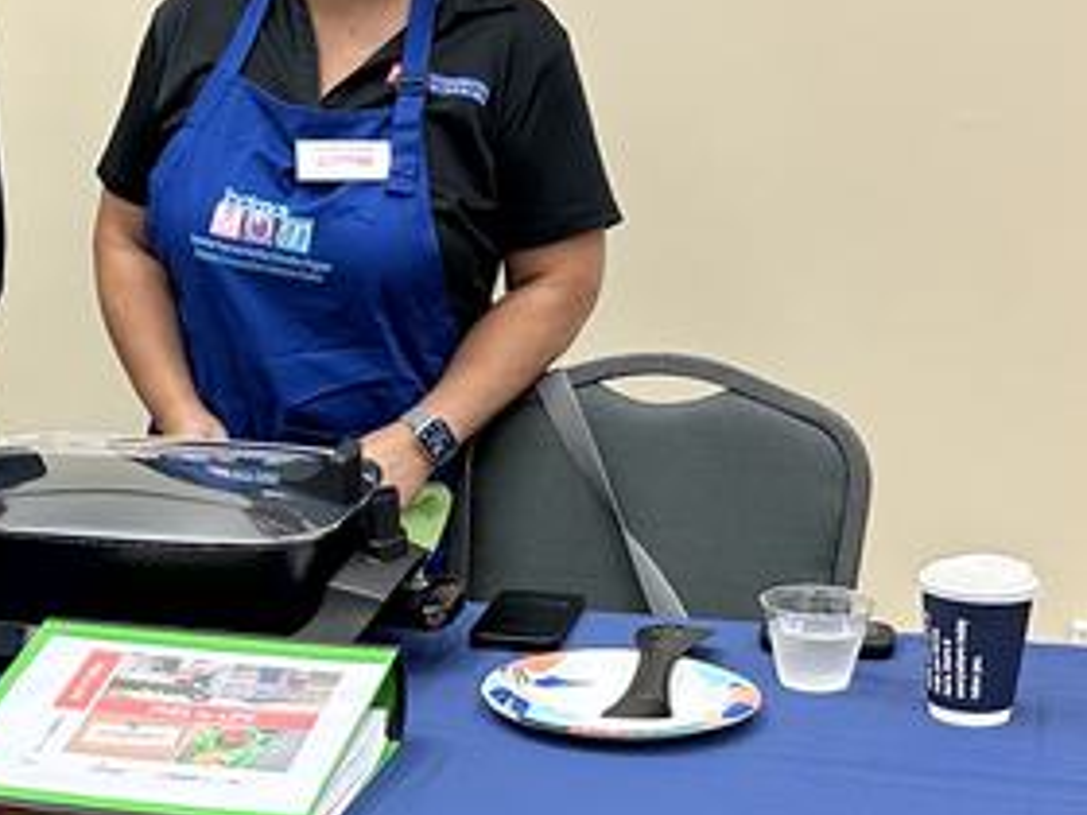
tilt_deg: -16.6
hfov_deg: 23.8
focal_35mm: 80
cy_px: 594
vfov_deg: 18.3
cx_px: 142
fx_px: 2512
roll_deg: +1.7
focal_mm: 6.86
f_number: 1.78
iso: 160
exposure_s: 1/120
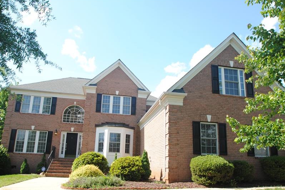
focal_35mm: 27
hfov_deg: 67.3
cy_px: 118
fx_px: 214
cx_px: 137
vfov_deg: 47.6
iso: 100
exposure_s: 1/160
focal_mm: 14
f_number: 6.3
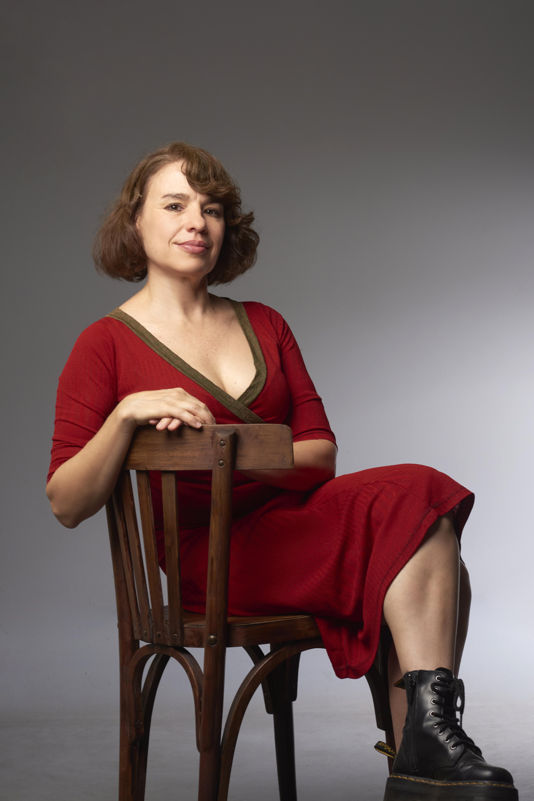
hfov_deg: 13.7
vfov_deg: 20.4
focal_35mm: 100
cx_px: 302
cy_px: 454
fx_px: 2225
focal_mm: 85
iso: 200
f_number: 10
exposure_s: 1/160
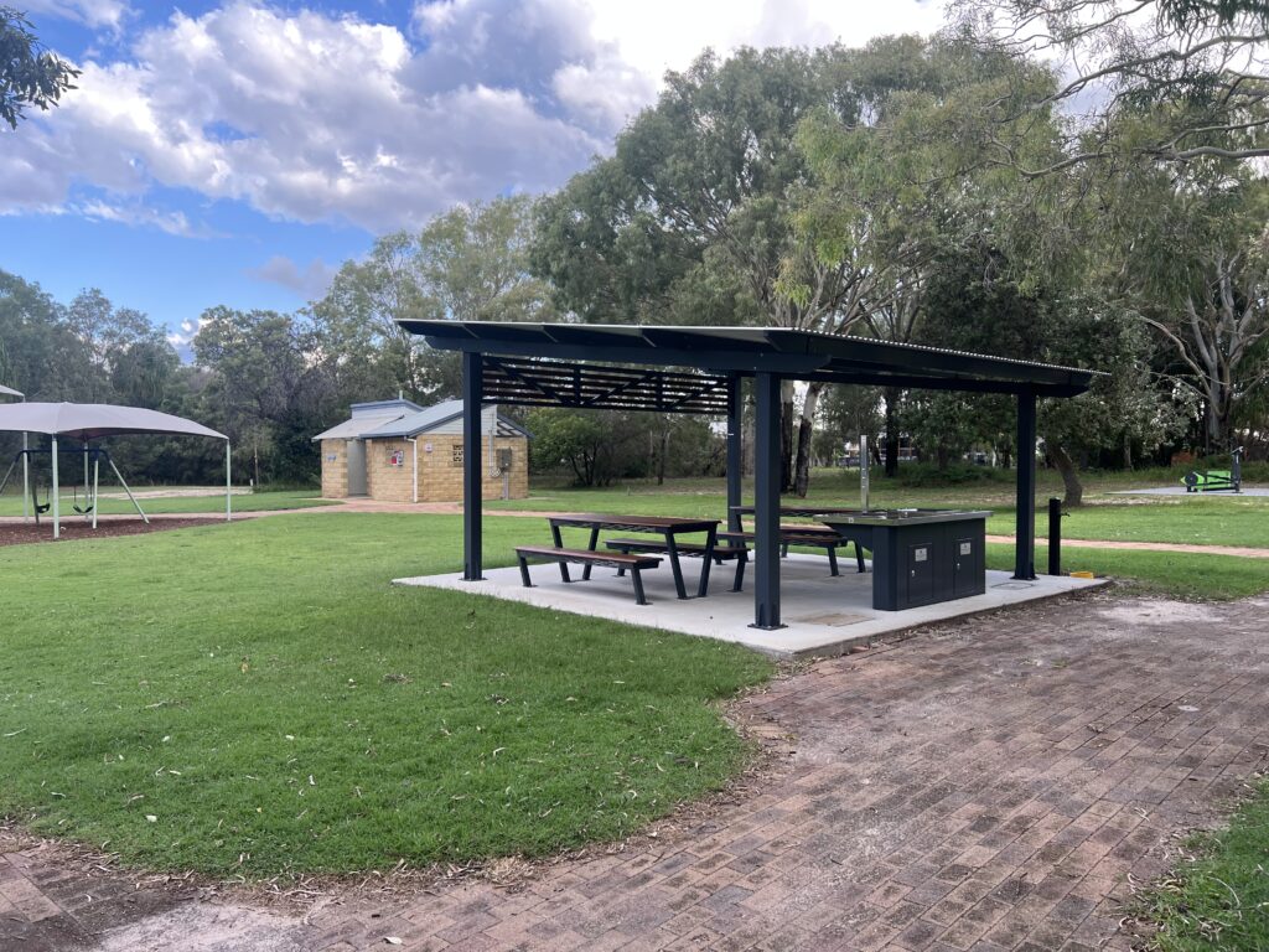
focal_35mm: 26
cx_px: 634
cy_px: 476
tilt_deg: +1.0
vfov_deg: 53.1
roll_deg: +2.0
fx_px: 953
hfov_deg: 67.3
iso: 50
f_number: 1.5
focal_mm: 5.7
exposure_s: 1/526
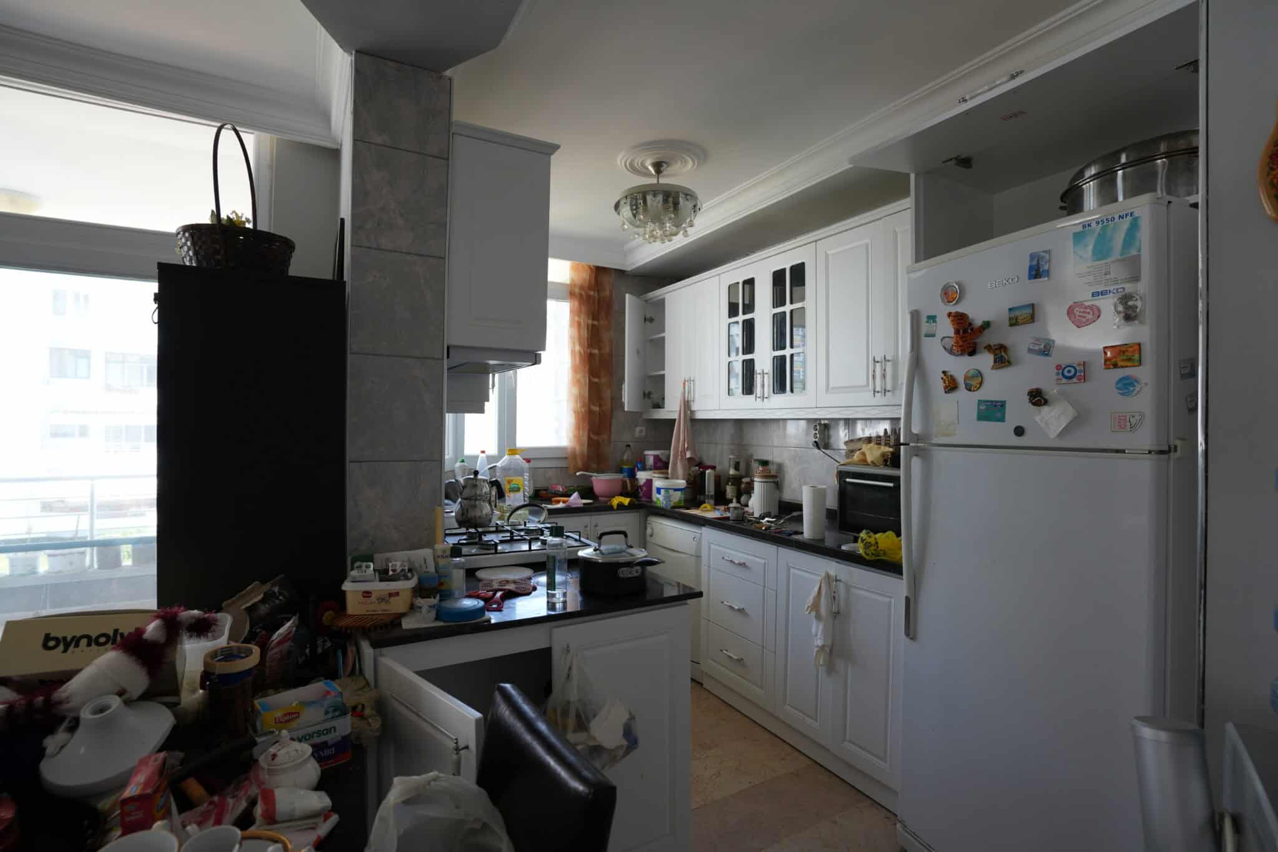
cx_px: 639
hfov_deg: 93.3
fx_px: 603
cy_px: 426
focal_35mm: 17
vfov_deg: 70.4
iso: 200
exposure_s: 1/60
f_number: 4
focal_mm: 17
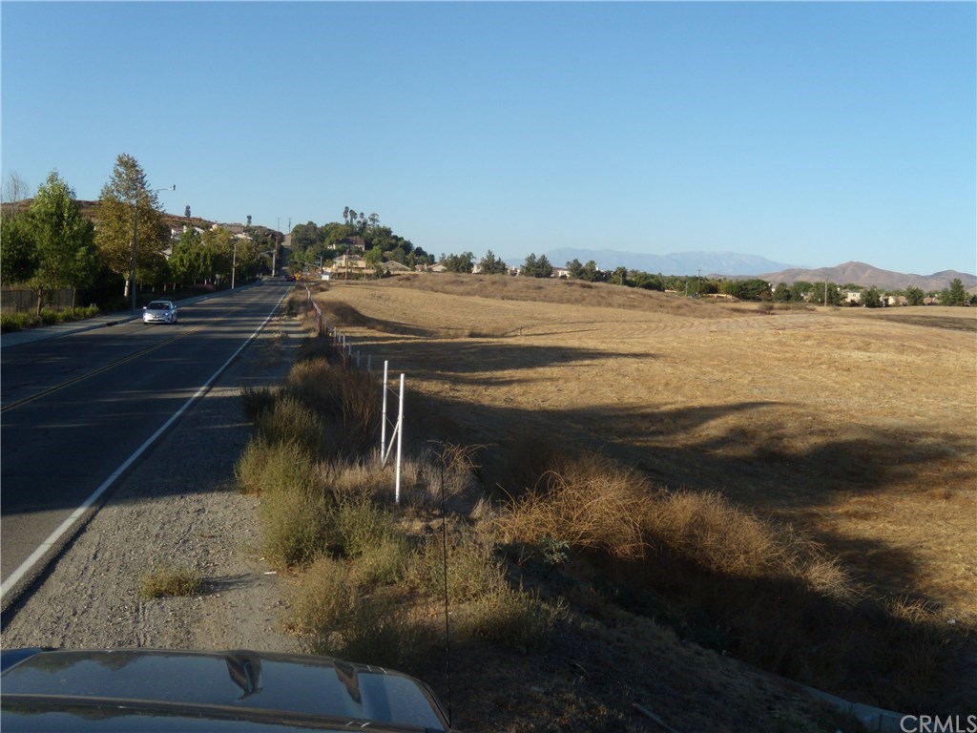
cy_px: 366
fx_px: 1016
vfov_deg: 39.7
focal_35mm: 36
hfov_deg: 51.4
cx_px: 488
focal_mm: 6.4
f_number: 3.6
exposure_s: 1/640
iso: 80
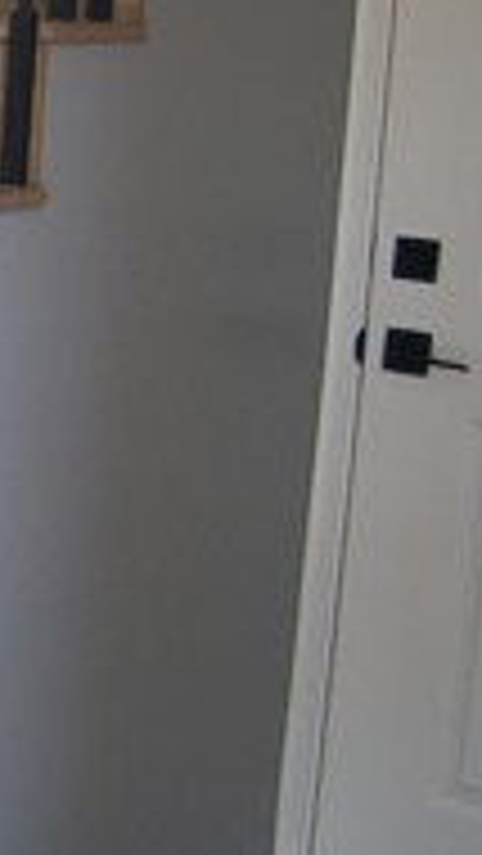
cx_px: -806
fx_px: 2157
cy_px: 254
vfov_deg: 22.3
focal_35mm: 95
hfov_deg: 10.4
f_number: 4
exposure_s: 1/60
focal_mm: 18
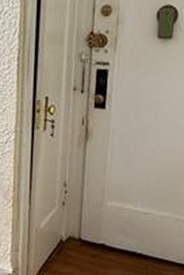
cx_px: 26
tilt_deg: -12.0
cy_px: 112
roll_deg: -1.8
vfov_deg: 36.1
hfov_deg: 24.1
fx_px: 420
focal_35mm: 55
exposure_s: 1/60
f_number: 2.2
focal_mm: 2.22
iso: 200
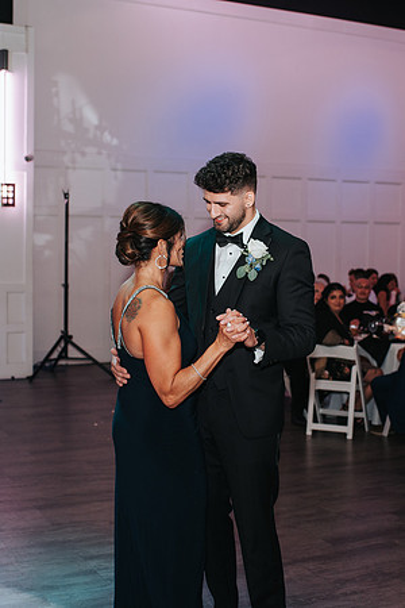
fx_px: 901
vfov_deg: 37.3
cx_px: 217
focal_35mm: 53
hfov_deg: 25.3
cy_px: 304
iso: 1000
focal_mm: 35
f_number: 2.8
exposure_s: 1/200
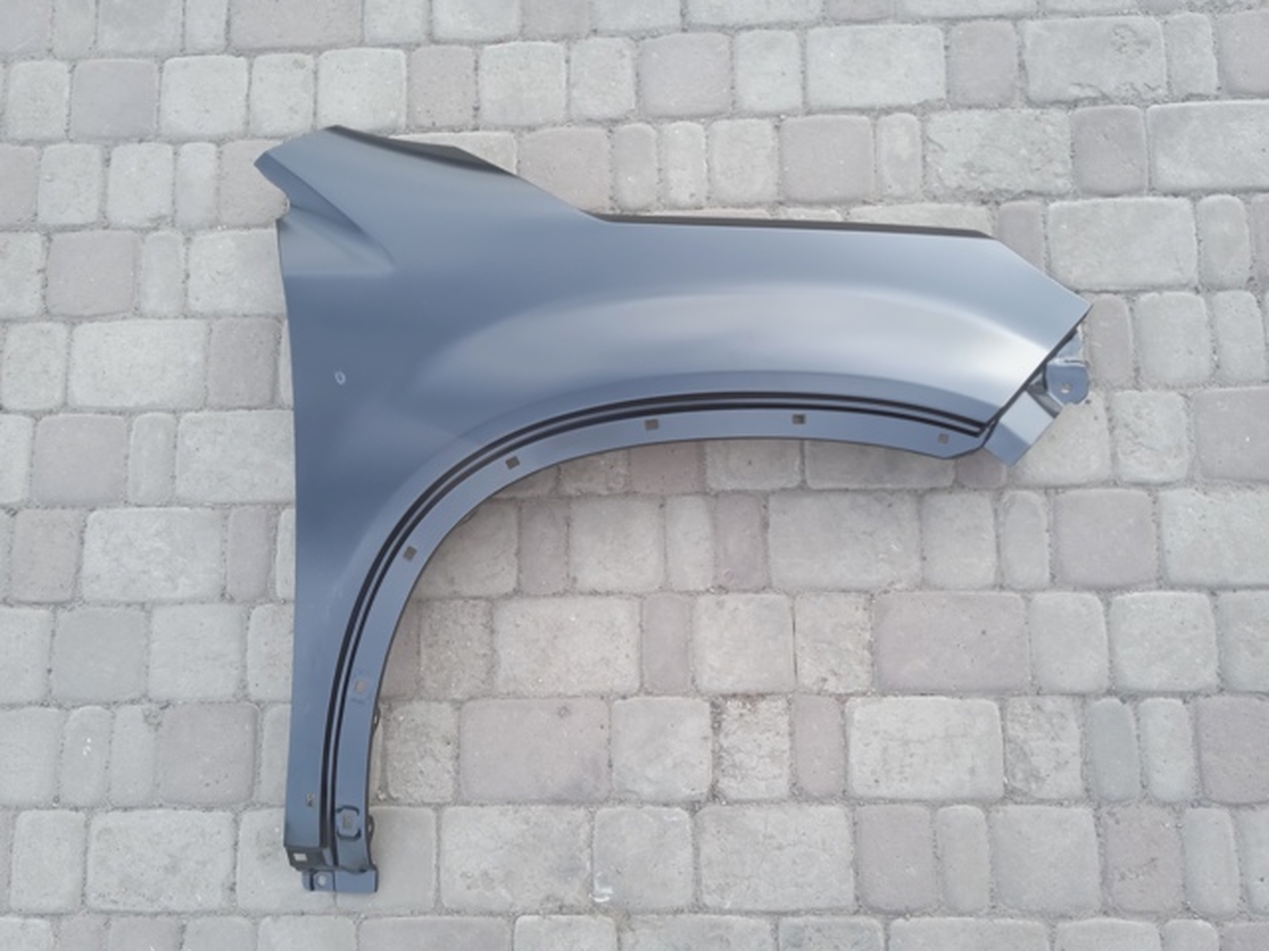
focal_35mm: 28
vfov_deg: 49.7
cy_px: 476
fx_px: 1026
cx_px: 634
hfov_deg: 63.4
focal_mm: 3.43
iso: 129
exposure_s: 1/100
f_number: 2.2
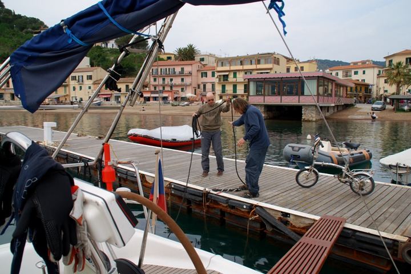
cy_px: 137
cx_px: 206
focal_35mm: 27
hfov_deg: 67.4
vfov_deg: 47.9
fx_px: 308
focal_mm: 18
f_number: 7.1
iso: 100
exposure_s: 1/200
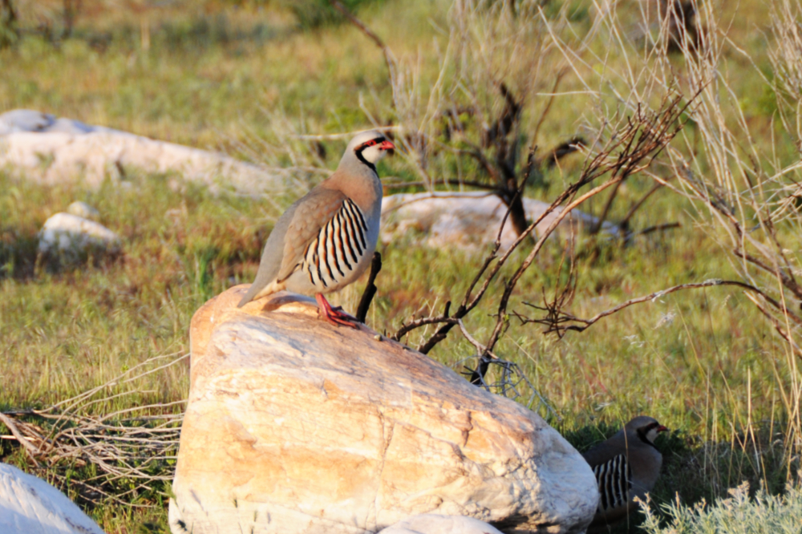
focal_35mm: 300
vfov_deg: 4.6
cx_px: 401
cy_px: 267
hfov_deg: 6.9
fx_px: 6681
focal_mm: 200
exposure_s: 1/400
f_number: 5.6
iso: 320
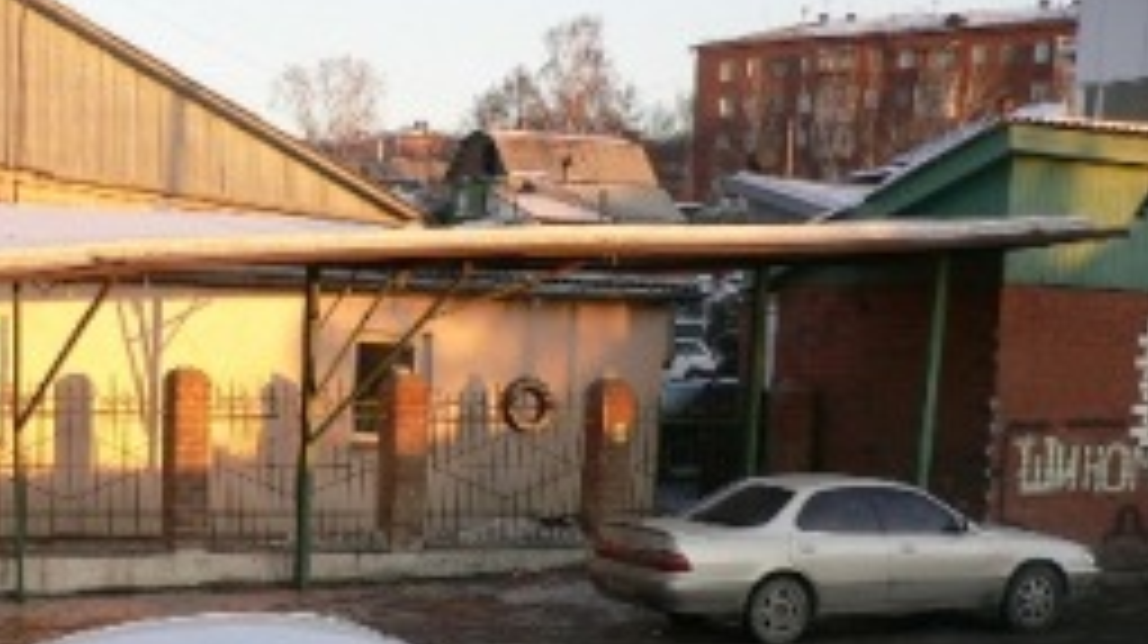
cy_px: 635
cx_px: 171
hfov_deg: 30.4
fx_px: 2038
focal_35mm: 67
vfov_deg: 17.6
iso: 80
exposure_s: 1/125
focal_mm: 5.8
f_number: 2.8
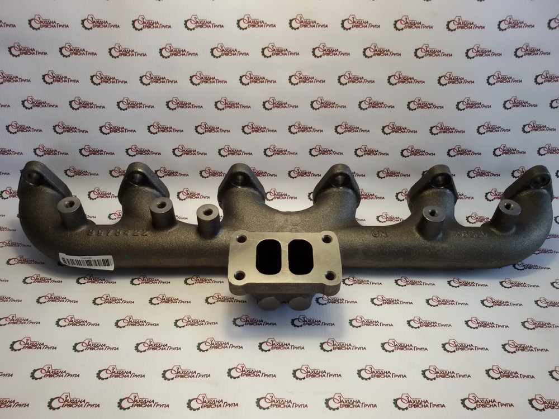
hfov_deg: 58.4
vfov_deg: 45.4
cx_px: 280
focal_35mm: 31
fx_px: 501
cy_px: 210
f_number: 2.4
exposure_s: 1/100
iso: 80
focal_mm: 2.93
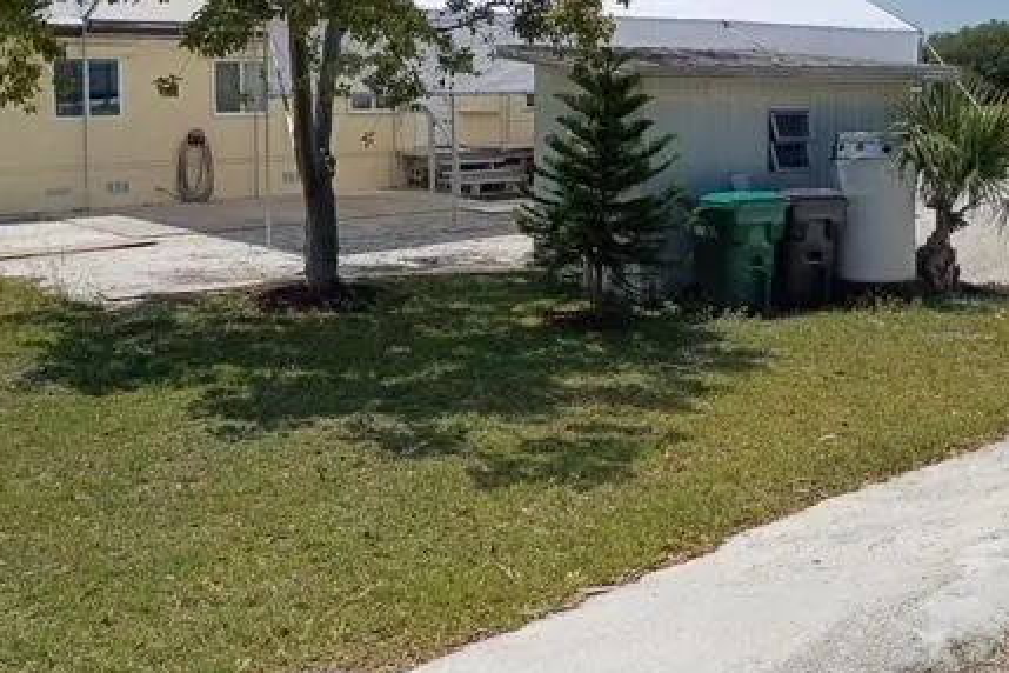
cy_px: 207
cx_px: 452
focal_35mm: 45
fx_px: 1261
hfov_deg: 43.5
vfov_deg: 29.6
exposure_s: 1/2137
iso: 104
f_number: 1.8
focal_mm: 4.27
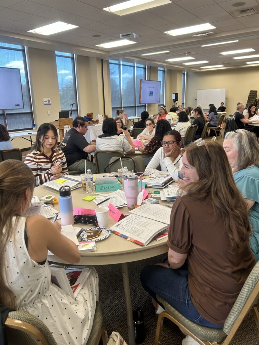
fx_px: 259
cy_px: 172
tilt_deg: -17.3
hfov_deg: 53.1
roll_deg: +2.5
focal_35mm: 26
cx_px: 130
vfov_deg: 67.3
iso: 100
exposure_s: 1/60
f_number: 1.5
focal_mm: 5.7
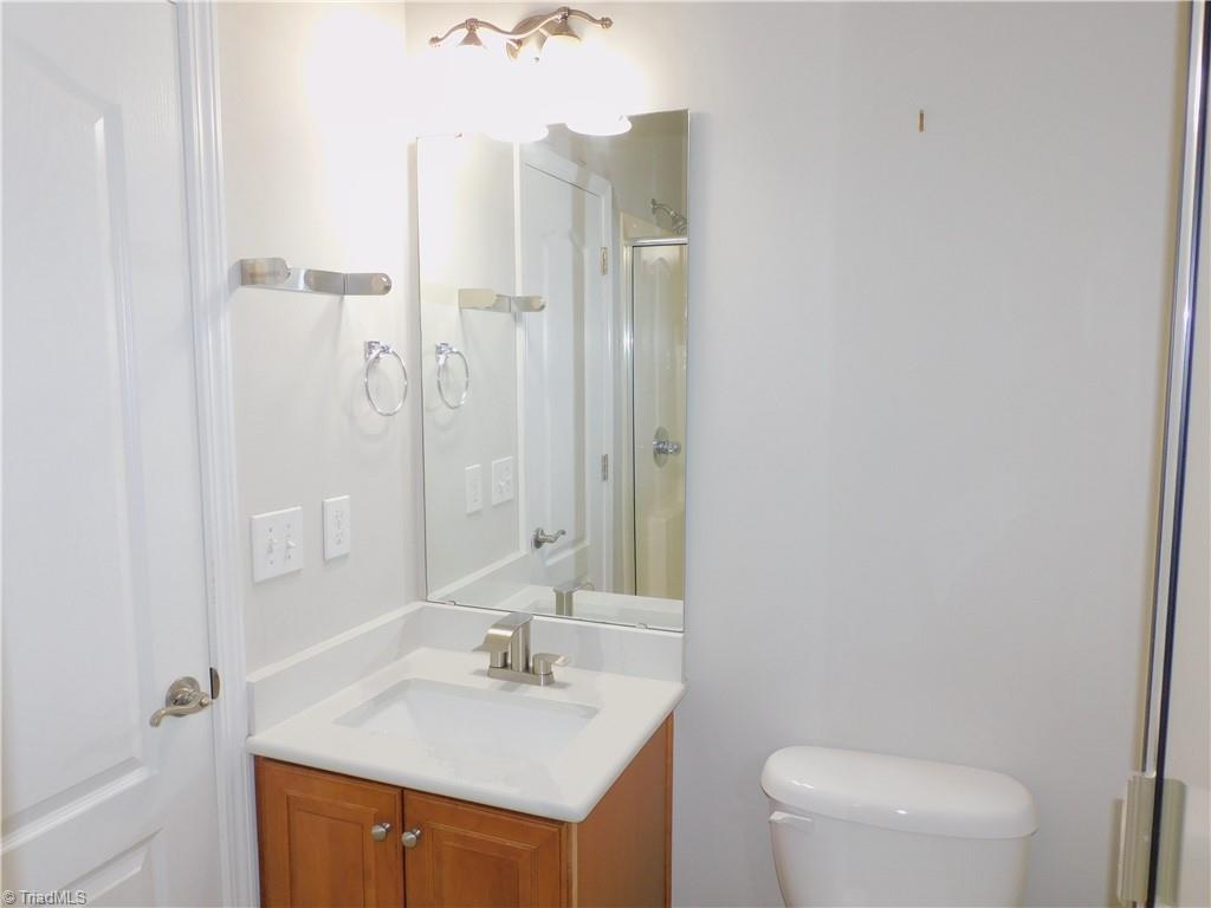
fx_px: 840
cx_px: 606
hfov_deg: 71.6
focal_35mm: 24
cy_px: 454
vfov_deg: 56.8
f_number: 3.3
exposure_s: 1/30
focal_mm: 4.3
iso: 200
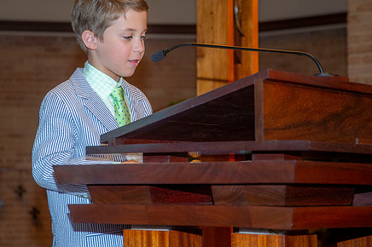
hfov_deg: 18.1
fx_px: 1167
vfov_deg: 12.1
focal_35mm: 113
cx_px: 152
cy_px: 94
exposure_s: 1/200
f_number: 5.6
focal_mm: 85
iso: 1600
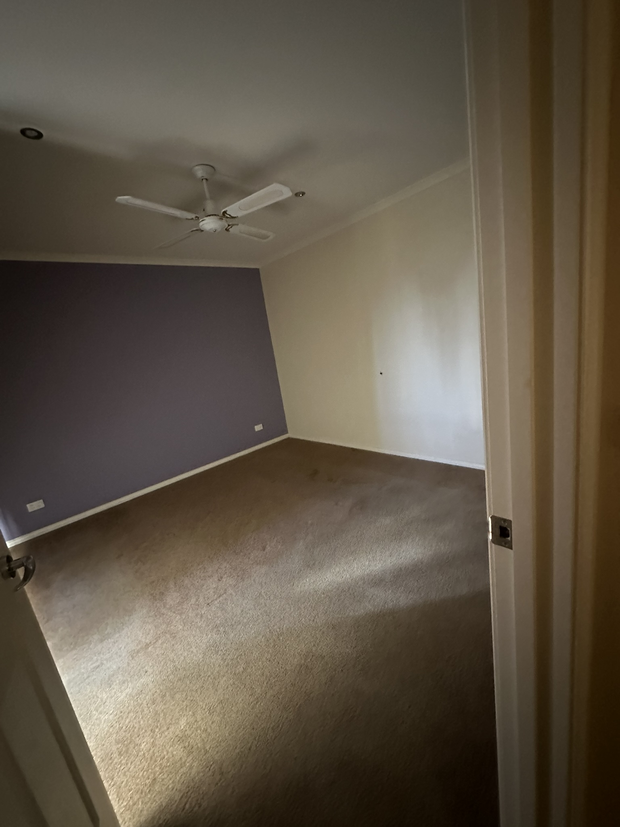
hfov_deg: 85.7
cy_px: 414
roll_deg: +9.0
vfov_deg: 102.1
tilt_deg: -12.2
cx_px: 310
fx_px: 334
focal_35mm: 14
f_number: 2.2
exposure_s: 1/25
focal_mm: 2.22
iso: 1000
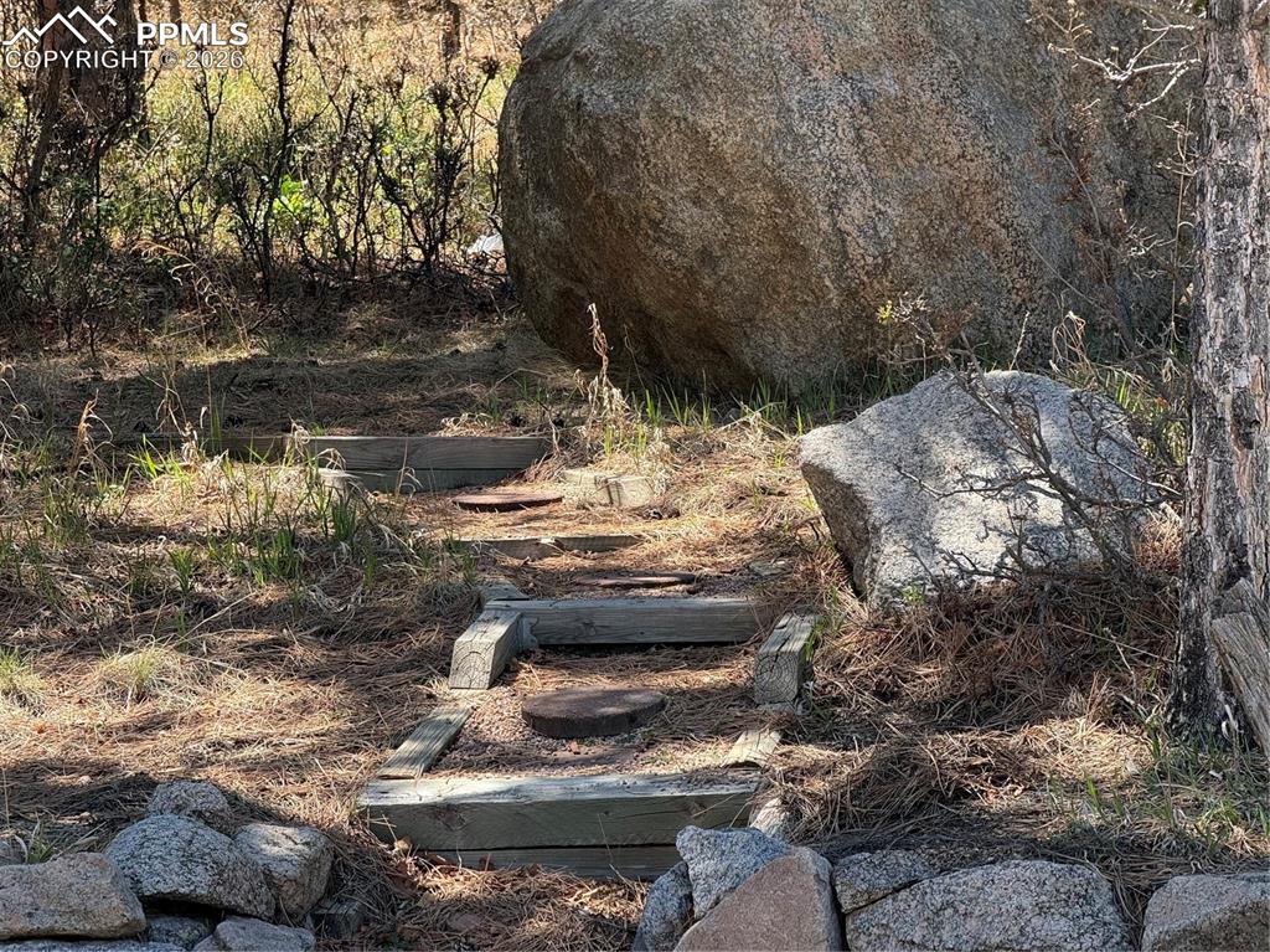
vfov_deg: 12.3
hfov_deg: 16.4
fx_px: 4401
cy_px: 476
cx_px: 635
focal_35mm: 120
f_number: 2.8
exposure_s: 1/330
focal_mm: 15.66
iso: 64
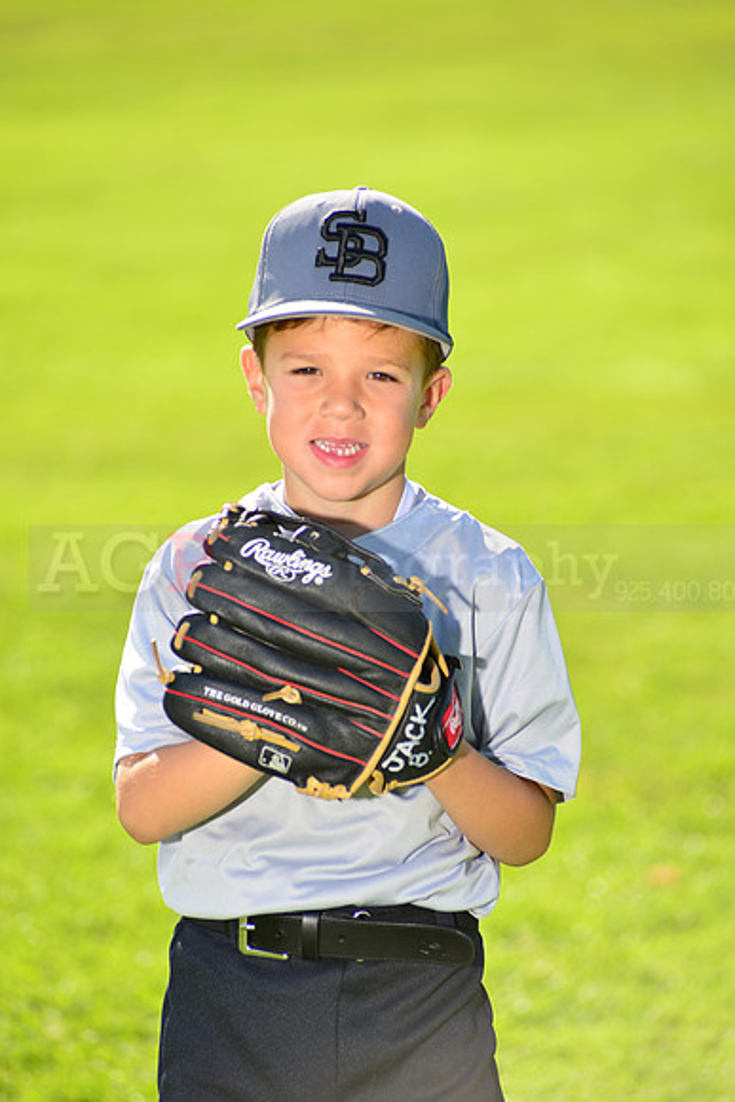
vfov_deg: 11.1
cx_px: 368
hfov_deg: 7.4
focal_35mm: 185
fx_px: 5662
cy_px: 551
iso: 100
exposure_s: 1/250
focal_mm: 185
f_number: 5
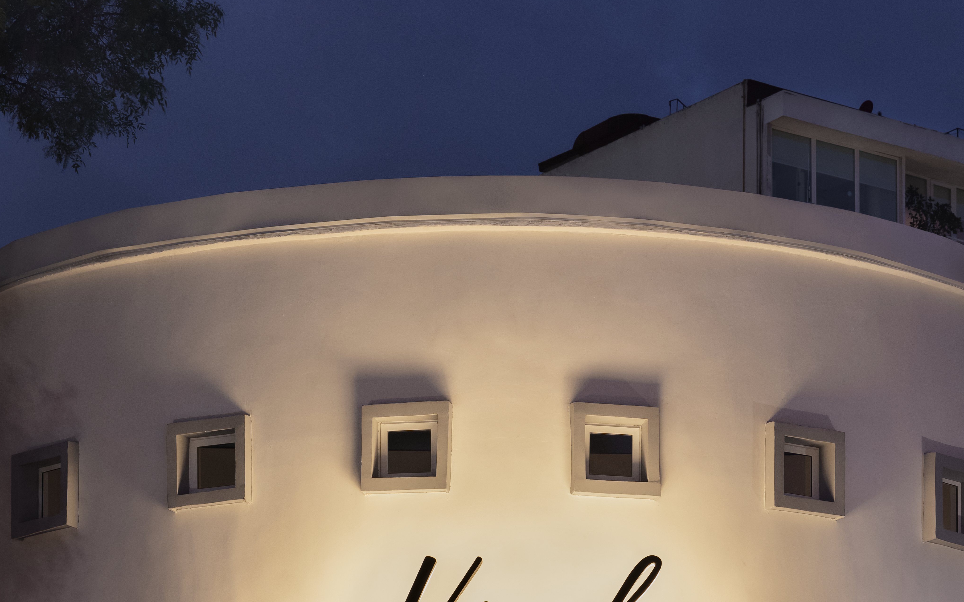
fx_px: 4440
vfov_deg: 7.8
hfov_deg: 12.4
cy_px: 461
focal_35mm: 169
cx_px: 474
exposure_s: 2
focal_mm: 100
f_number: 8
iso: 800
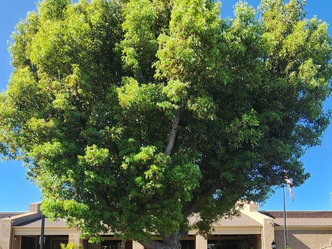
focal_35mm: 25
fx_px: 240
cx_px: 178
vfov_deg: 47.7
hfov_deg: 69.3
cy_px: 235
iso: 50
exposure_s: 1/670
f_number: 2.2
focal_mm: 2.2
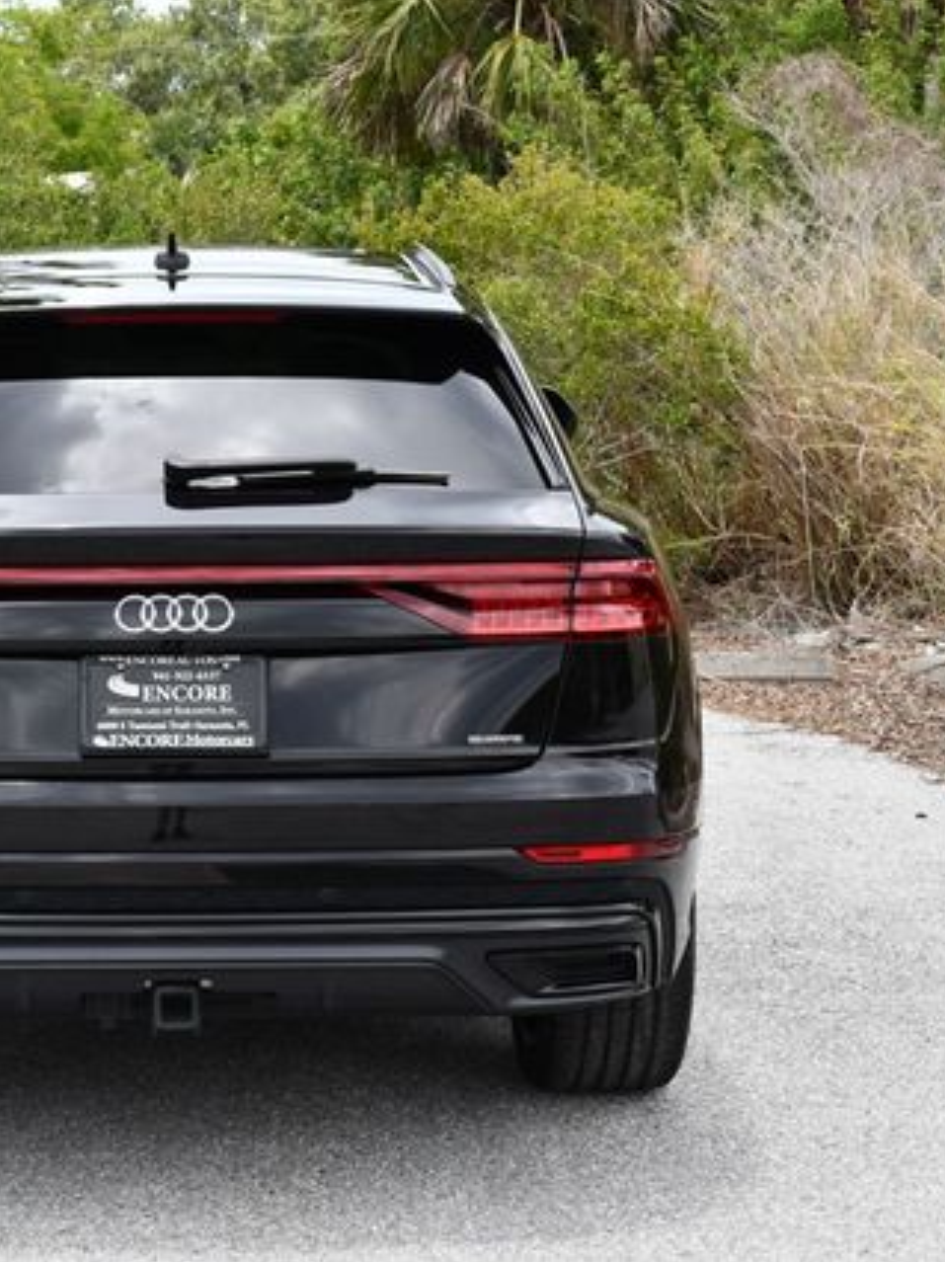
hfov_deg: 18.0
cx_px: 133
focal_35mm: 81
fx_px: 2951
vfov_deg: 24.1
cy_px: 631
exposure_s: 1/250
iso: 200
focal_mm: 28
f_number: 7.1
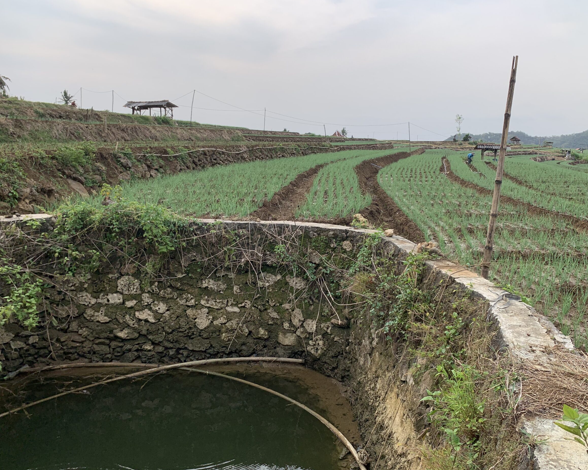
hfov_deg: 62.2
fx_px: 487
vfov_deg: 51.5
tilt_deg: -11.4
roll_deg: +1.0
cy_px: 239
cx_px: 313
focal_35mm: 28
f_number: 1.8
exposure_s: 1/1299
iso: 25
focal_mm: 4.25
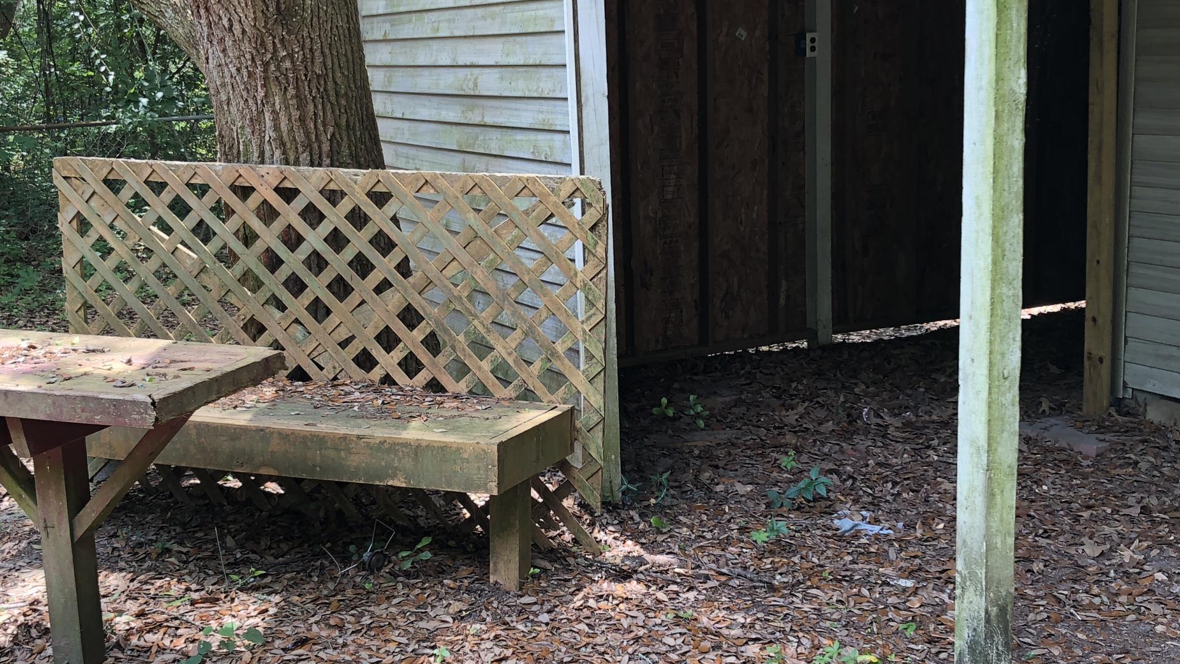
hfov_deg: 43.7
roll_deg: +1.4
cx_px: 585
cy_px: 345
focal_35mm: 47
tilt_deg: -12.4
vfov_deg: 25.4
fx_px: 1471
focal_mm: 3.99
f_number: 1.8
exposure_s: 1/120
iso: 50
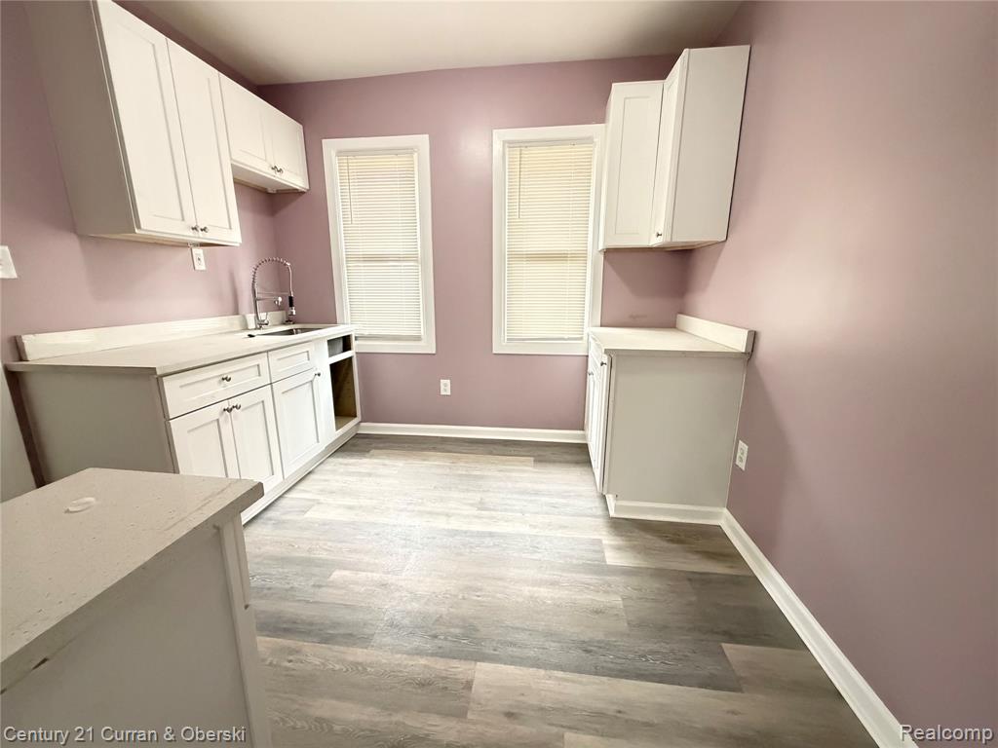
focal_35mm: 14
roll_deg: +0.1
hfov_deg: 102.1
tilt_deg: -12.3
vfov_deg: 85.7
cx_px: 499
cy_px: 374
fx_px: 404
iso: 1250
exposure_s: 1/60
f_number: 2.2
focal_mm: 2.22
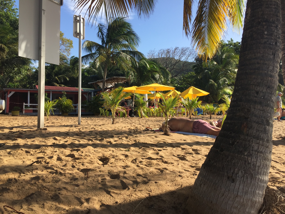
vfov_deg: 48.2
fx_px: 239
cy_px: 107
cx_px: 142
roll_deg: -1.7
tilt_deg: -1.2
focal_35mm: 29
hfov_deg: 61.7
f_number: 2.2
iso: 32
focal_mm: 4.15
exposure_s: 1/1276
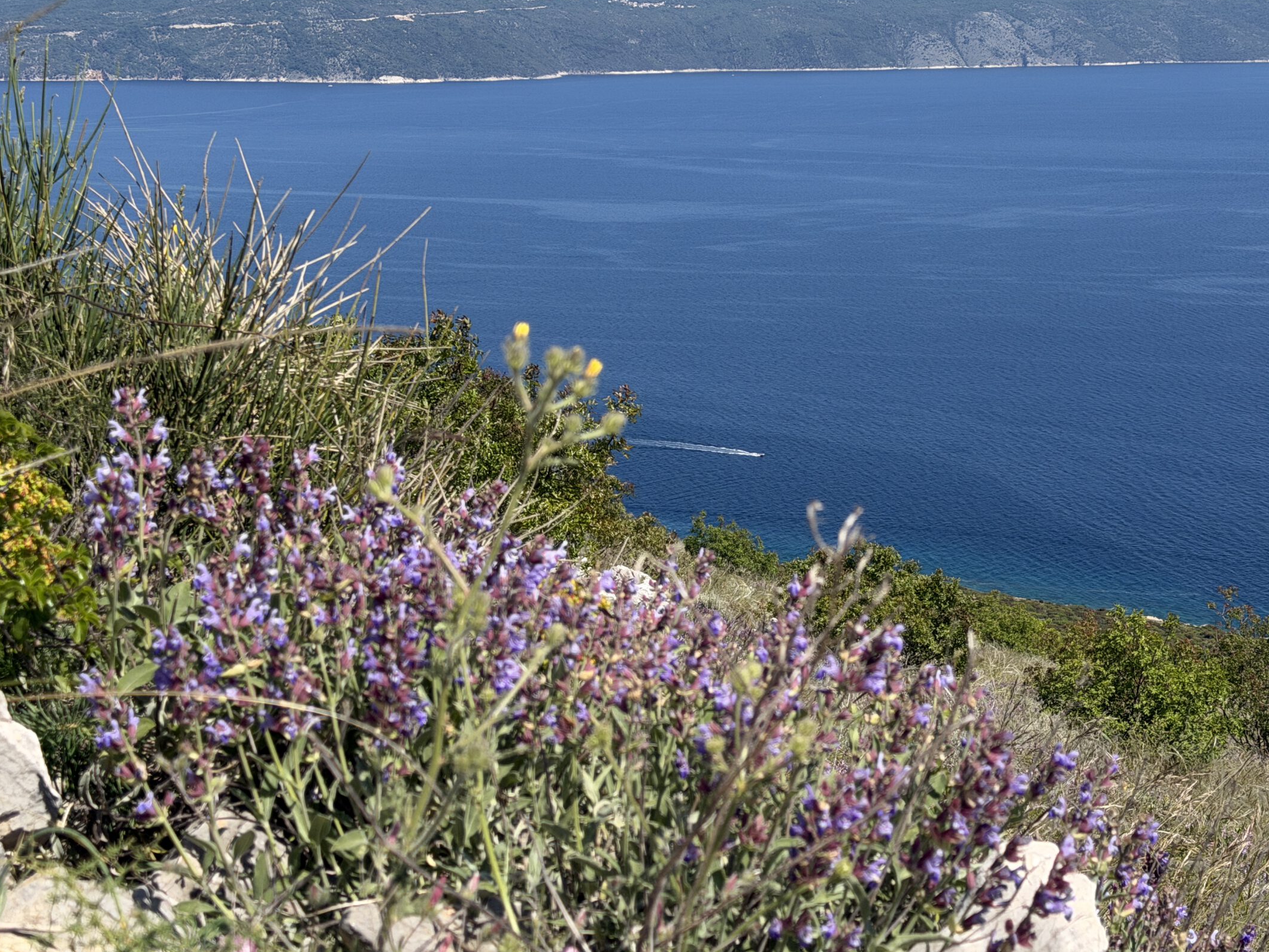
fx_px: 2126
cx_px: 723
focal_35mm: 58
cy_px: 385
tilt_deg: -9.4
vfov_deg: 25.2
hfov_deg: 33.2
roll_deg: +0.4
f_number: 1.78
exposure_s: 1/6024
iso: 64
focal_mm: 6.76
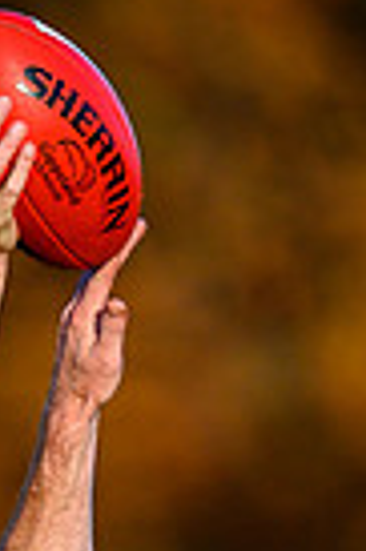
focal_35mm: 2462
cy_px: 877
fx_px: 37638
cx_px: -90
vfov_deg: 0.8
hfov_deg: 0.6
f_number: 4
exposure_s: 1/1600
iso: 280
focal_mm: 500
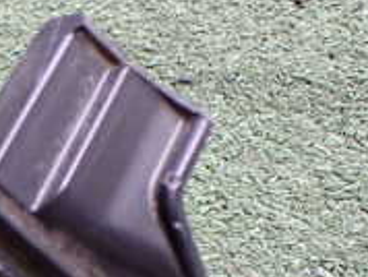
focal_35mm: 101
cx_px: -180
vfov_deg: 14.4
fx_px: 1075
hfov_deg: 17.5
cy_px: 300
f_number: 2.3
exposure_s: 1/125
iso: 640
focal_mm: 5.4
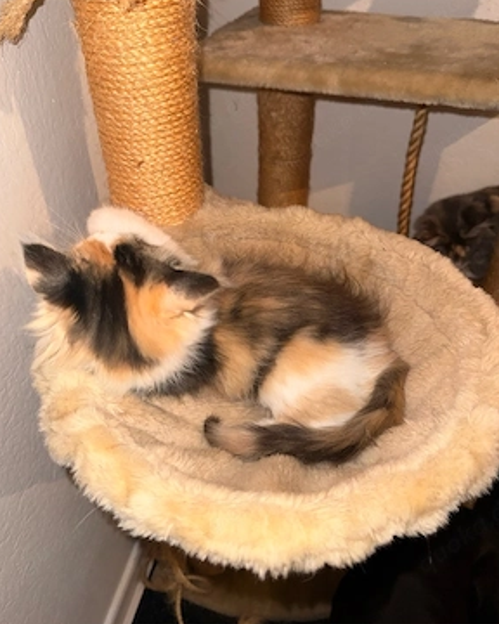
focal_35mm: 26
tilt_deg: -38.2
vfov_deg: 65.9
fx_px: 480
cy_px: 283
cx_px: 241
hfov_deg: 54.9
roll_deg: +1.3
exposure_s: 1/18
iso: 64
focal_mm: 6.76
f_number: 1.78
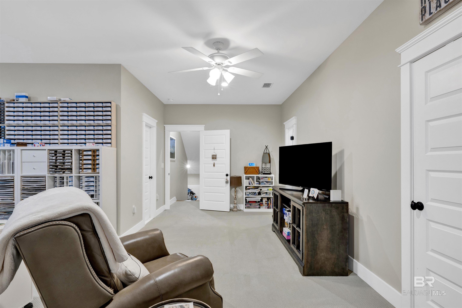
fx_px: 218
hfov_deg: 93.3
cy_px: 154
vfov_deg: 70.4
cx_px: 231
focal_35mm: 17
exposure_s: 1/3.33
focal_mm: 17
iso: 400
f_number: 11
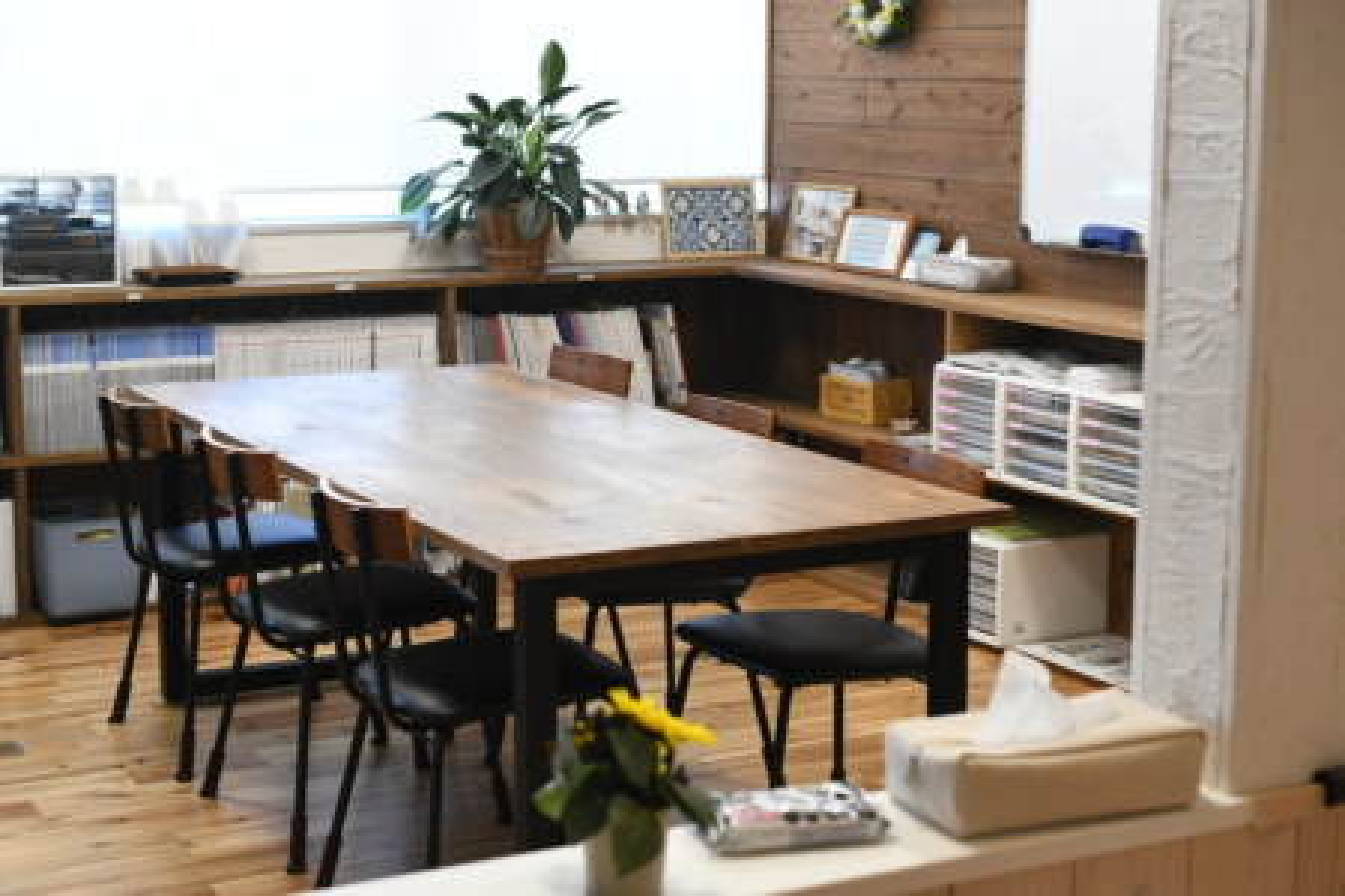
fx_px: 2241
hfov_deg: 33.4
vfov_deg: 22.6
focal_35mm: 60
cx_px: 672
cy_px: 448
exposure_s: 1/200
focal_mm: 40
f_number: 4.5
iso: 1600
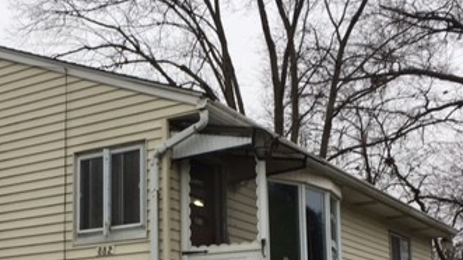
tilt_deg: +10.9
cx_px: 151
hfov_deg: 34.0
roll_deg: +0.6
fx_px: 749
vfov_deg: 19.4
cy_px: 235
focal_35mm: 61
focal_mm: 4.15
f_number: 2.2
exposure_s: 1/120
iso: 32
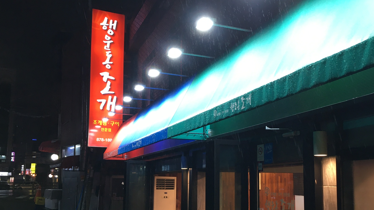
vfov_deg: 31.6
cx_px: 198
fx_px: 367
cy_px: 147
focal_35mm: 37
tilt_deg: +4.9
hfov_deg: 54.0
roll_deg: -1.1
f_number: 2.2
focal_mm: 4.15
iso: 50
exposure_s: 1/30
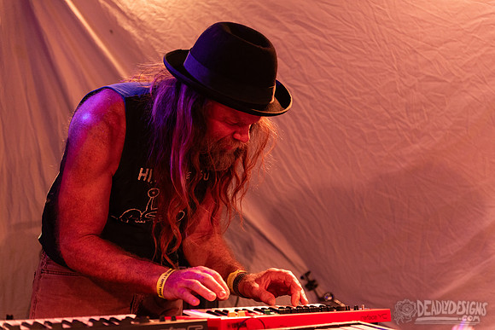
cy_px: 165
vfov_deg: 20.6
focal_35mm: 66
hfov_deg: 30.5
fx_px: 908
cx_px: 248
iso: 2000
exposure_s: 1/125
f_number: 3.2
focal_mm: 66
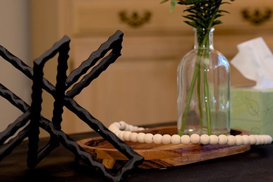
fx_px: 1061
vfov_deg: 9.8
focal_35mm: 140
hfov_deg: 14.7
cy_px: 57
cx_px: 148
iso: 400
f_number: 4
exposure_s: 1/80
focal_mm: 72
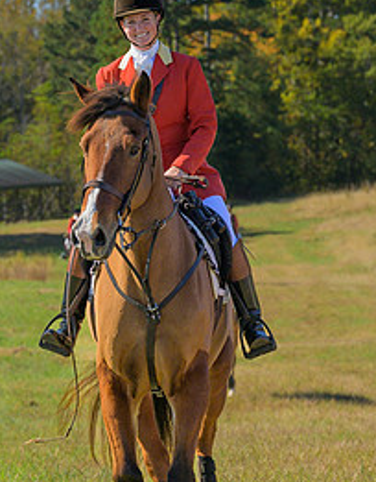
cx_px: 160
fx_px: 3739
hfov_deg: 5.8
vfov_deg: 7.4
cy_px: 167
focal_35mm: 265
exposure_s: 1/800
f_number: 4
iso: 200
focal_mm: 74
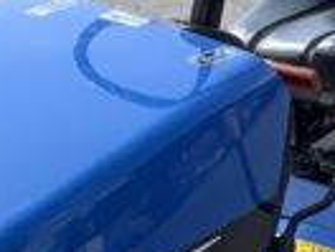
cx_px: 254
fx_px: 2177
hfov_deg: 8.8
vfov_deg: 6.5
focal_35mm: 225
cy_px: 448
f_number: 1.8
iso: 16
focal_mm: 3
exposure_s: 1/683
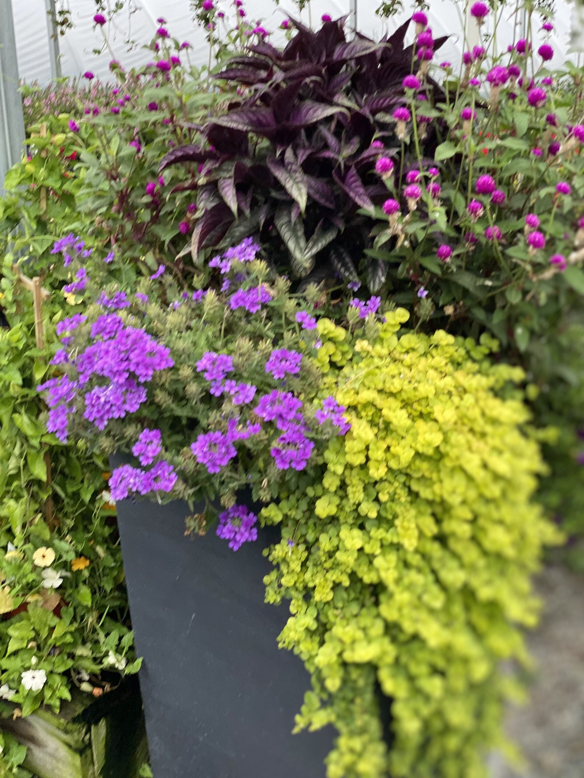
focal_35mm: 52
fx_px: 1170
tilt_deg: -9.7
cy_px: 389
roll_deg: +2.4
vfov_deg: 36.8
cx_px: 292
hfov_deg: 28.0
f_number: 2
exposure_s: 1/213
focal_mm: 6
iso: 20
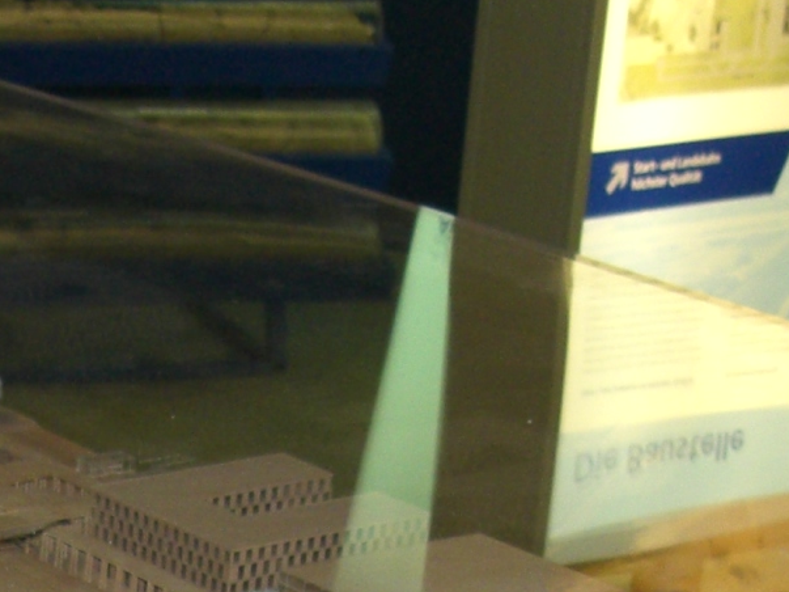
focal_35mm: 129
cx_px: -55
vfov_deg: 10.9
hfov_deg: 14.9
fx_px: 2940
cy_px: 988
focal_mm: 6.3
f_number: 3.1
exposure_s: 1/60
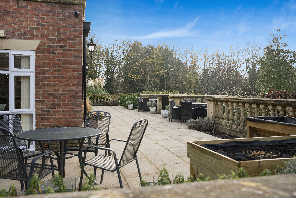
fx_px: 255
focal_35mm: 31
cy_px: 99
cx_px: 148
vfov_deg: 42.3
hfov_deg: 60.3
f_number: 7.1
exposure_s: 1/200
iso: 320
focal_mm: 31
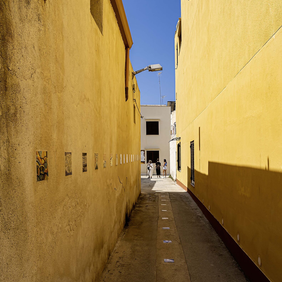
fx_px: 286
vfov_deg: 52.5
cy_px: 130
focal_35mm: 31
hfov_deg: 52.5
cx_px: 143
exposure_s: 1/200
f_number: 10
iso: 100
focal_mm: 24
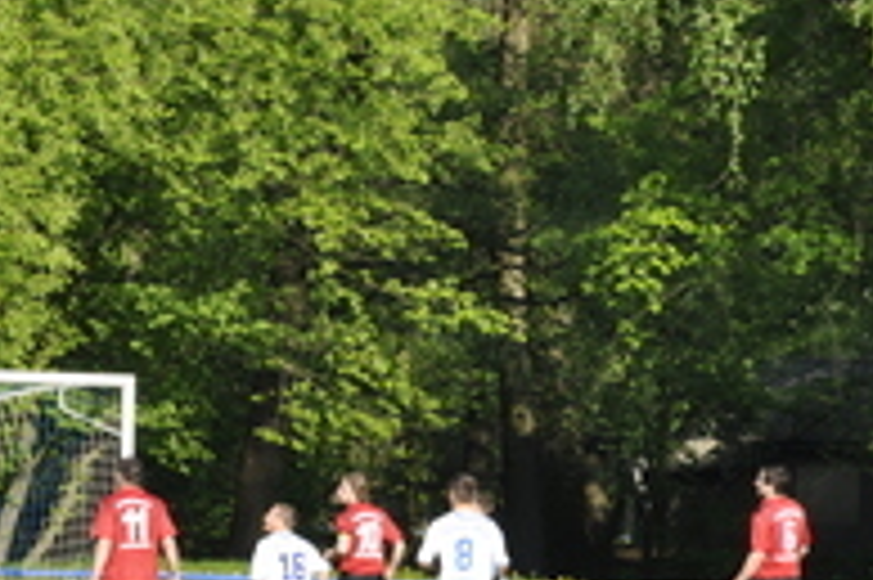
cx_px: -238
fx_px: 7954
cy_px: 391
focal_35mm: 328
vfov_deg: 4.2
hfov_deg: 6.2
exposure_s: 1/250
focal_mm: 85
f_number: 8
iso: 200
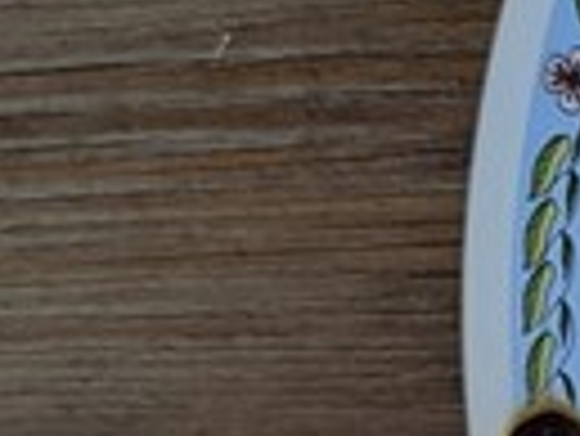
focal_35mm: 155
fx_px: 2599
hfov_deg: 11.5
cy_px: 463
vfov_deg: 9.5
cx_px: 1147
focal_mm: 6.04
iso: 50
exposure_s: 1/521
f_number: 1.9
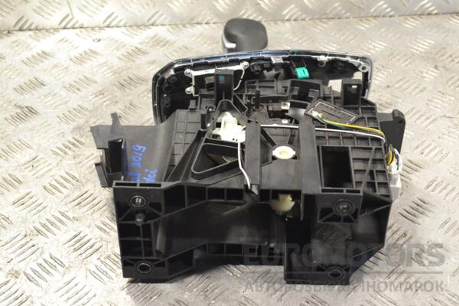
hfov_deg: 31.9
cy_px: 153
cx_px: 230
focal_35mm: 63
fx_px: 803
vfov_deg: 21.6
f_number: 7.1
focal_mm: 42
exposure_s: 1/200
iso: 3200
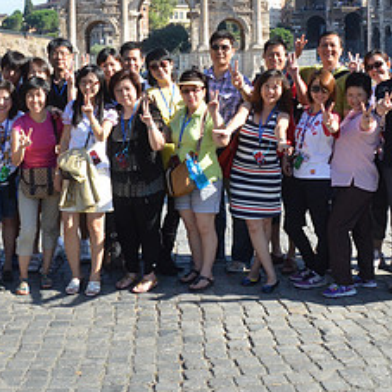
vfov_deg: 25.9
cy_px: 67
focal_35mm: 65
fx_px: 833
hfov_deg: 26.5
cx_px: 202
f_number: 9
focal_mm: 20
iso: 1000
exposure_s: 1/500
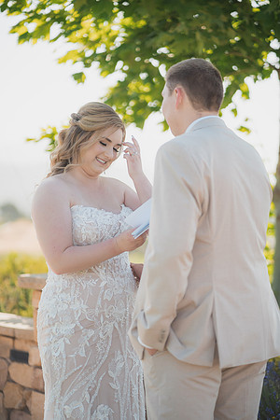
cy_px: 210
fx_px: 992
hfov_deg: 16.1
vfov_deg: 23.9
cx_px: 140
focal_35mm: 85
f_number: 1.8
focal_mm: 85
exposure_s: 1/2000
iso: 125
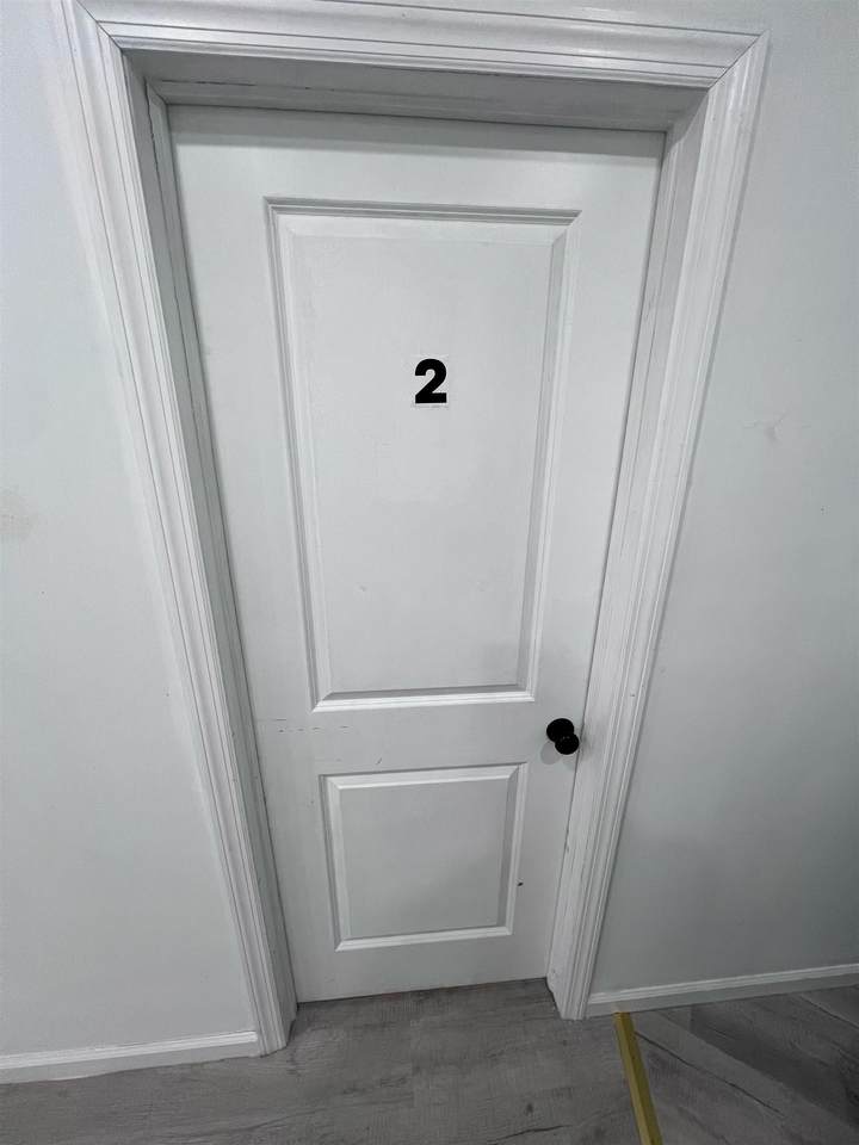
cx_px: 430
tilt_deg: -16.9
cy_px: 572
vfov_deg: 106.2
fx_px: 430
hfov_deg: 89.9
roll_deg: -0.2
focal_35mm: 13
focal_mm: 1.57
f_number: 1.8
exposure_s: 1/120
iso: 125
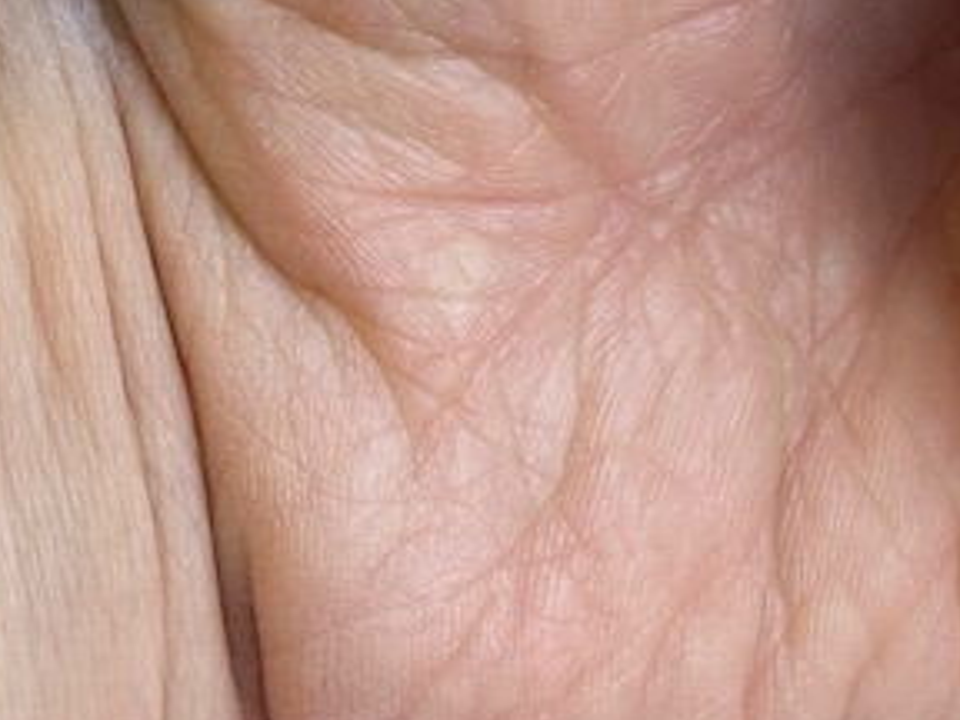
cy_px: -673
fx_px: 5907
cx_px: 1020
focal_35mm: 213
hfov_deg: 9.2
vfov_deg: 6.8
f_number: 1.78
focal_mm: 6.86
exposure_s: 1/171
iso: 50
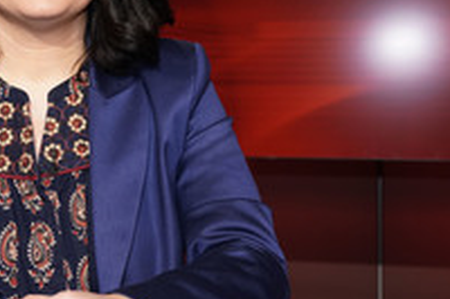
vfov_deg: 17.2
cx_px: 28
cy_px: 126
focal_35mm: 79
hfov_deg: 24.8
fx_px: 987
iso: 1600
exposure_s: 1/125
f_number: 5
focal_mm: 35
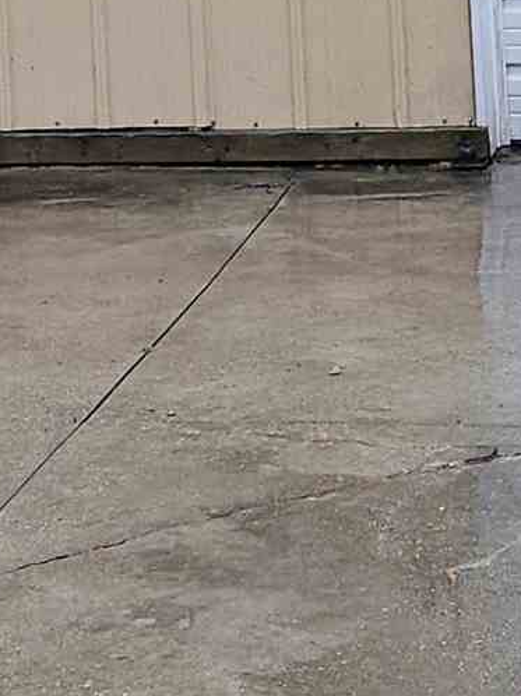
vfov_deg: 13.0
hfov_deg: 10.4
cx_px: 246
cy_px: -398
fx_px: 2852
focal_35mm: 142
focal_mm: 5.4
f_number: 1.8
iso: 40
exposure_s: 1/120
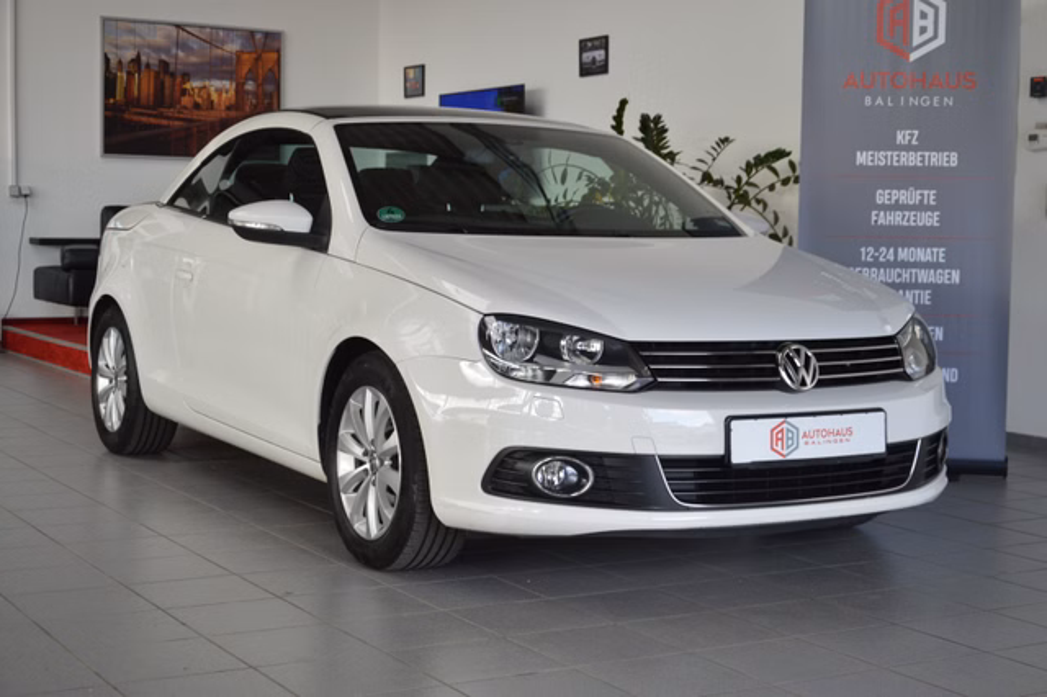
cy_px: 348
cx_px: 524
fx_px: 1657
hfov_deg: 35.1
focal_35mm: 57
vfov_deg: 23.8
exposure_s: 1/100
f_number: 5
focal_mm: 38
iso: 400
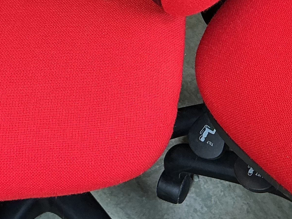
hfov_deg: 19.9
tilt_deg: -42.7
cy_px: -64
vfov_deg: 14.5
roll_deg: +2.0
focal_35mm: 98
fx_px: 827
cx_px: 206
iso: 64
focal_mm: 3
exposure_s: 1/60
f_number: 1.8
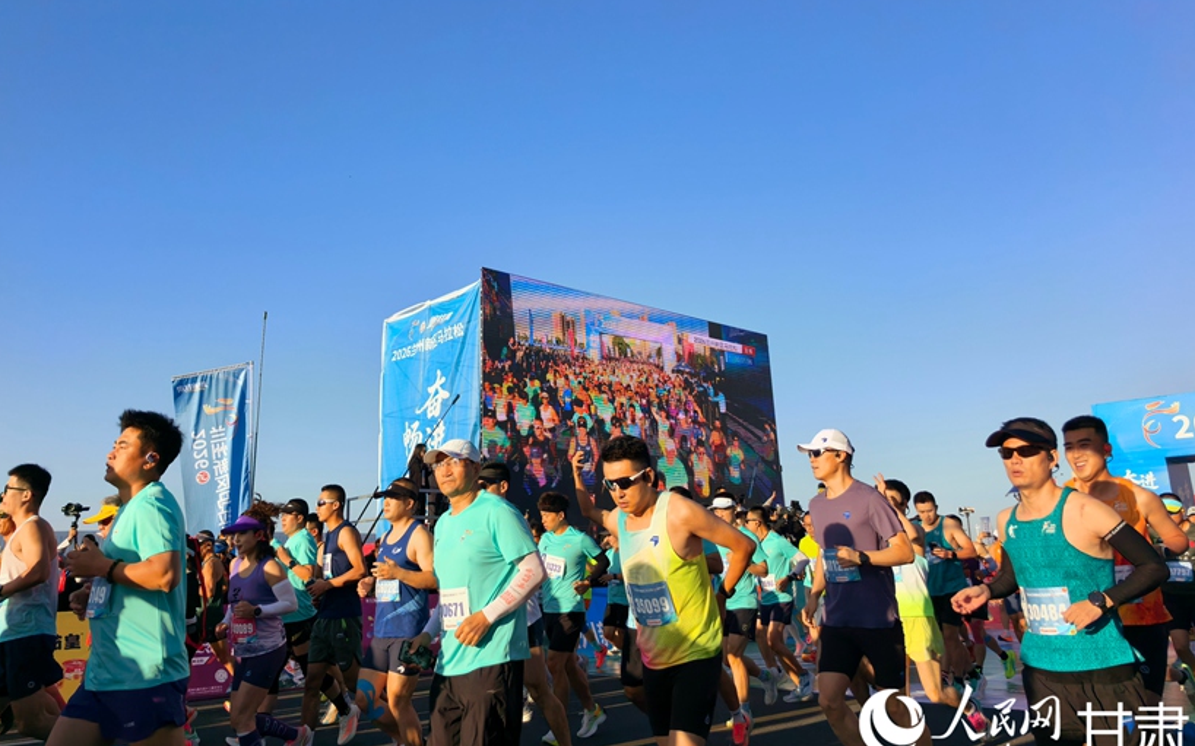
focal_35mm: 28
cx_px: 548
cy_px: 290
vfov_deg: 44.2
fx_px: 912
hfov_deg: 66.4
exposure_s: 1/3401
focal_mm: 5.75
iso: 50
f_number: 2
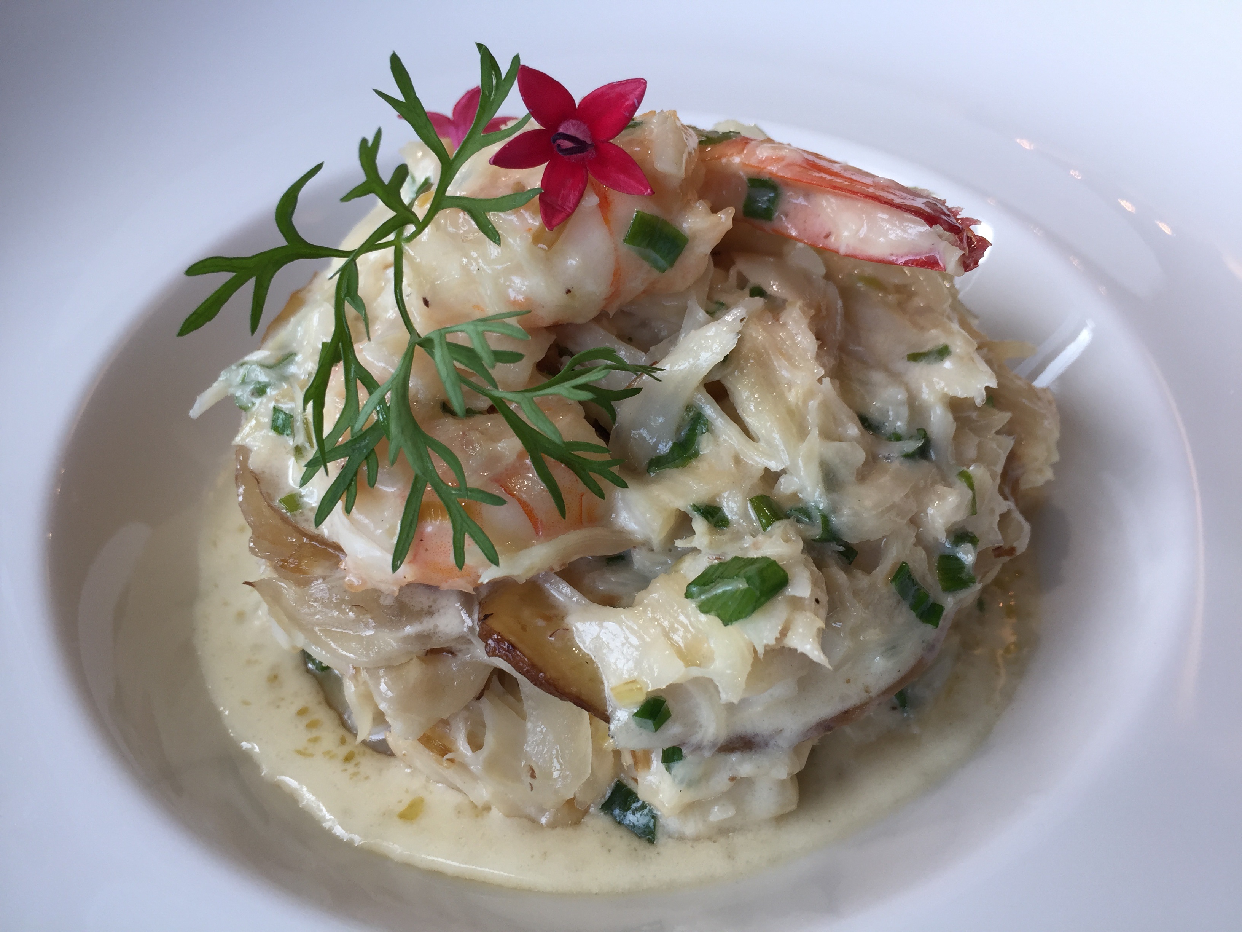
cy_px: 466
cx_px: 621
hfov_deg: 61.7
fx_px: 1041
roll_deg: +0.4
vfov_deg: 48.2
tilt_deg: -39.0
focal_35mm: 29
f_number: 2.2
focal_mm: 4.15
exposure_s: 1/120
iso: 40
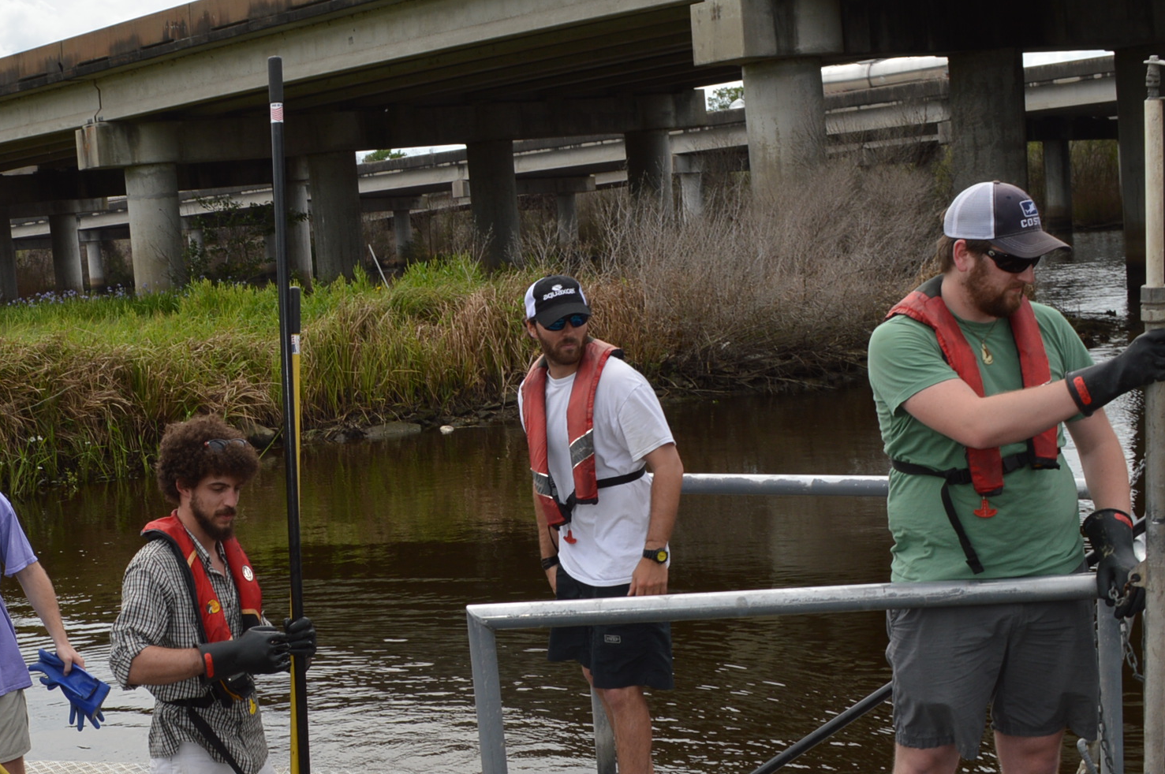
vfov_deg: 24.5
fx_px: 1778
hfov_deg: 35.3
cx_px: 255
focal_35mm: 55
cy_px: 446
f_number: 8
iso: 100
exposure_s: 1/200
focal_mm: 18
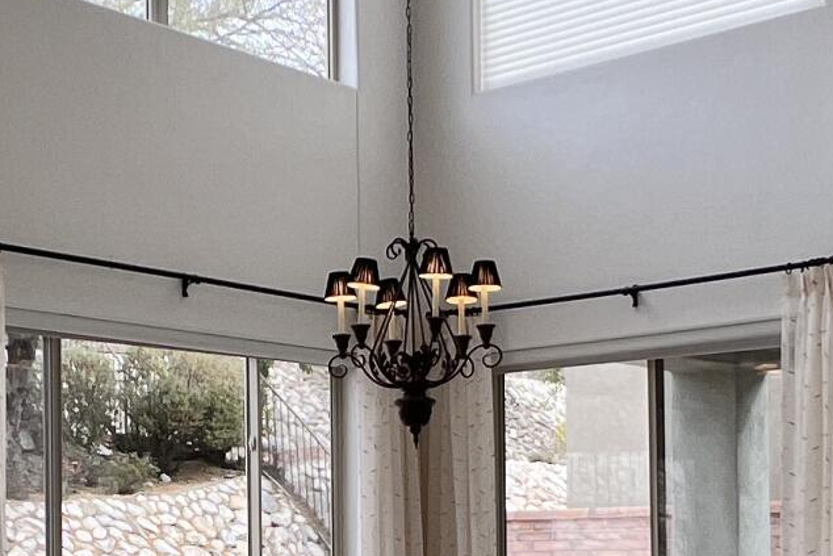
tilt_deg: +0.3
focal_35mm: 64
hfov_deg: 31.2
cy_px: 556
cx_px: 298
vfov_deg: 20.6
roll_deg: +0.6
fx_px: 1481
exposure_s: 1/187
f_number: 1.8
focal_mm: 1.57
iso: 32
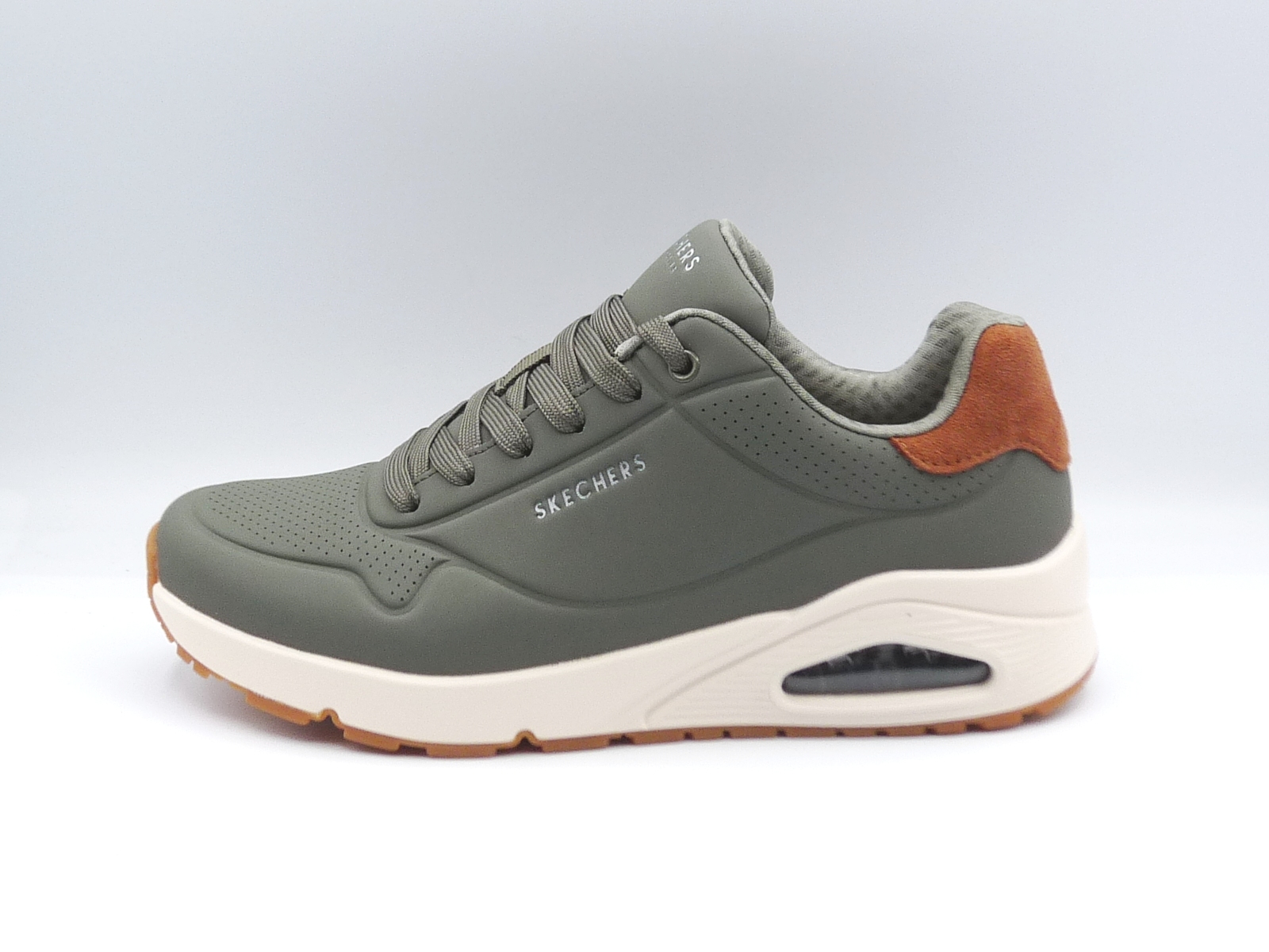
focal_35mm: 49
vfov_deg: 29.7
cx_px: 634
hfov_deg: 38.9
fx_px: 1796
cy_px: 476
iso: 100
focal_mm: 4.8
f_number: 4
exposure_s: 1/200
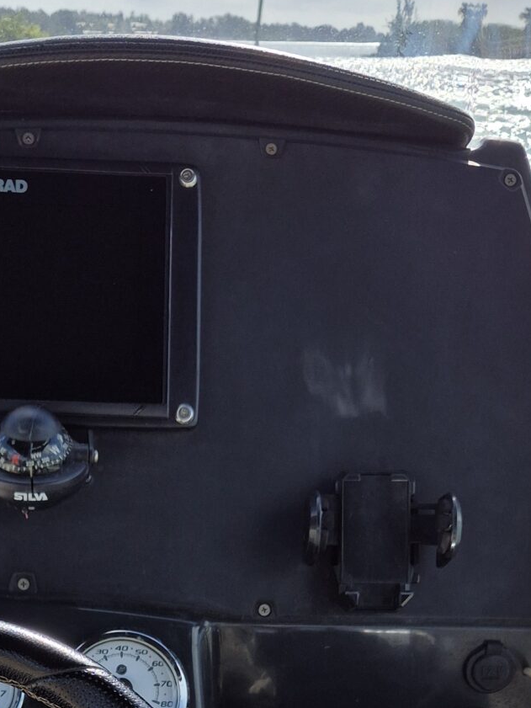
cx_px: 125
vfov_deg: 25.3
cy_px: 823
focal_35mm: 70
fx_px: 1431
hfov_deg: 20.8
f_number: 1.8
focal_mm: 5.4
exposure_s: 1/2384
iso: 25
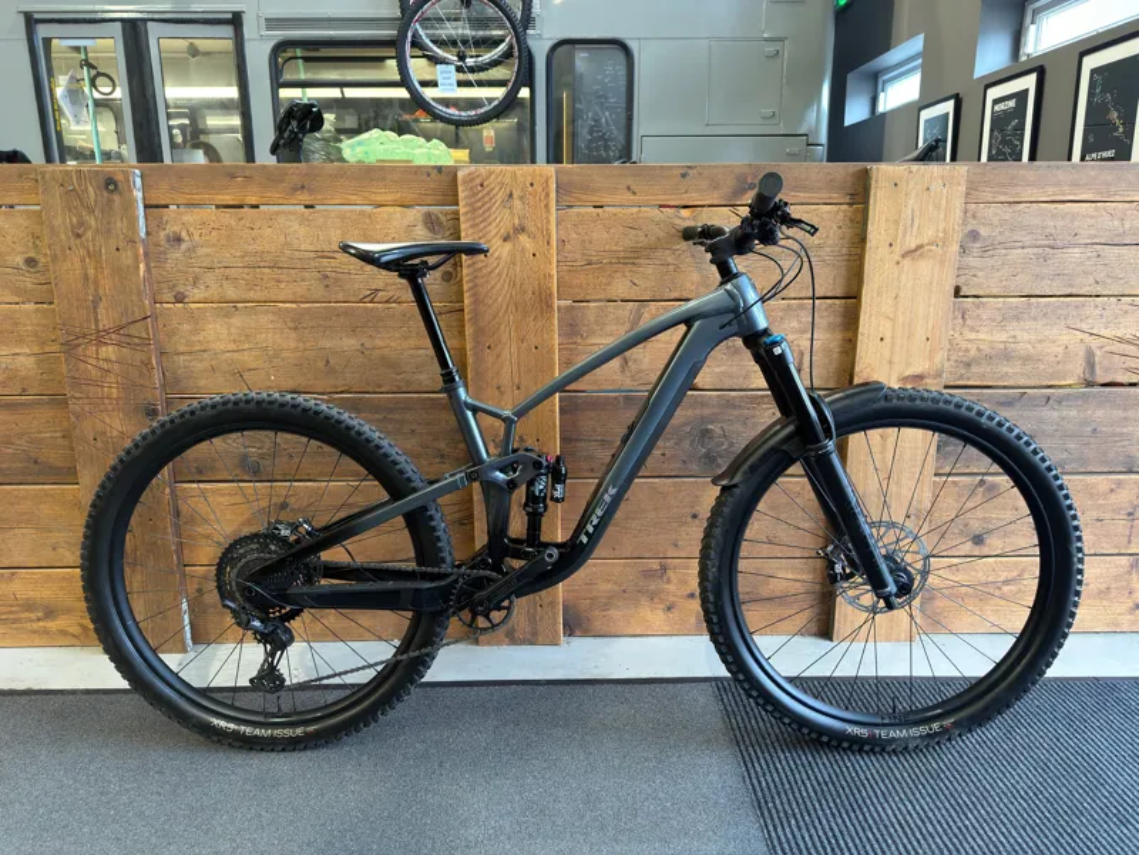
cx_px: 570
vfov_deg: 56.8
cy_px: 428
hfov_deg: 71.6
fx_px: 790
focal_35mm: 24
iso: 250
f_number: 1.78
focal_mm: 6.76
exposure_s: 1/50
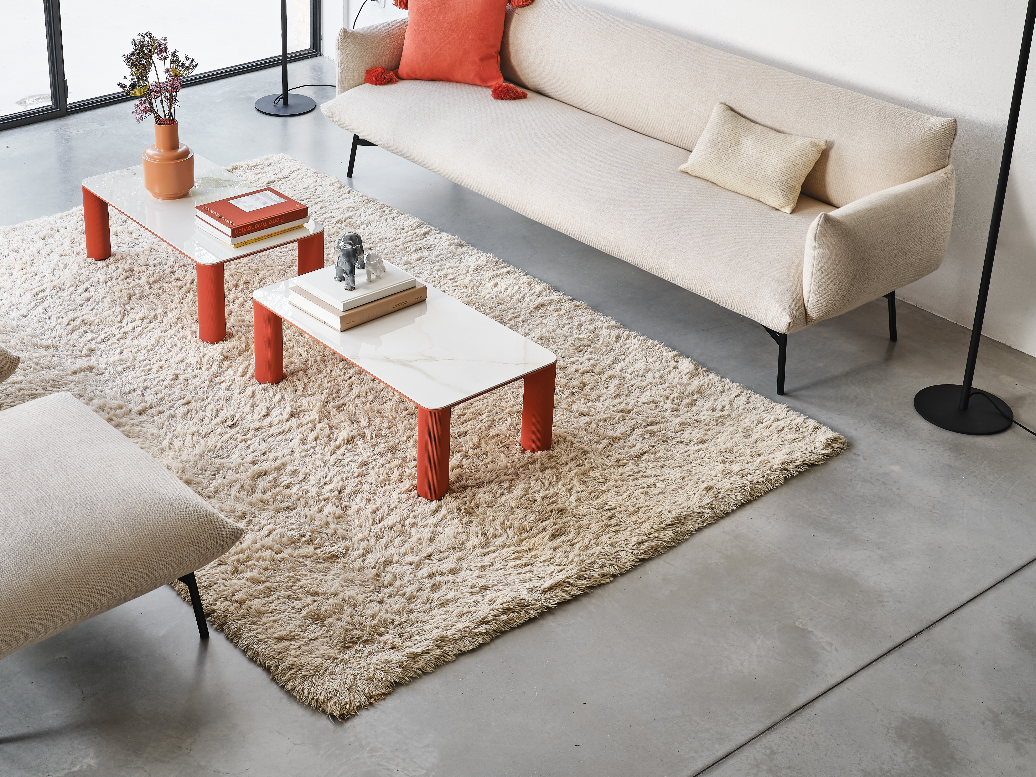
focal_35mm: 52
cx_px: 346
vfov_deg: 27.6
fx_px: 1556
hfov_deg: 36.4
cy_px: 187
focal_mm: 40.3
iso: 100
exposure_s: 1/2
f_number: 13
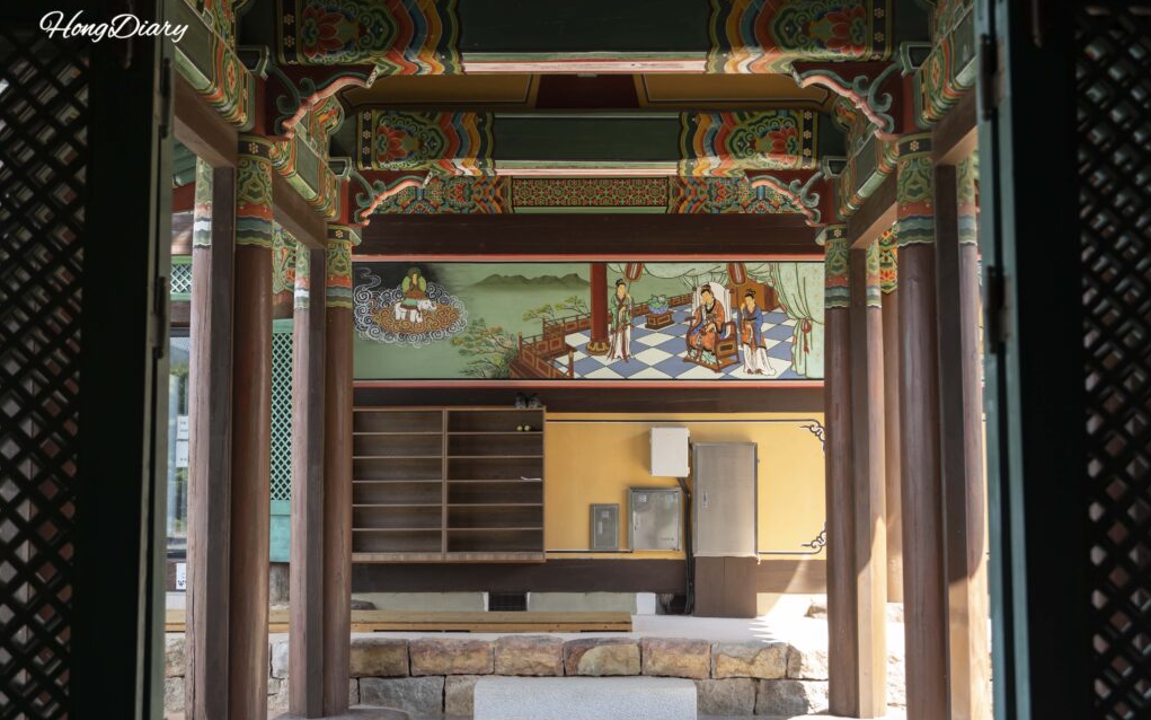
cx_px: 576
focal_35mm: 45
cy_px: 374
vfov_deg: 28.6
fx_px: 1412
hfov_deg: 44.4
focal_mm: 44
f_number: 5.6
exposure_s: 1/60
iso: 160
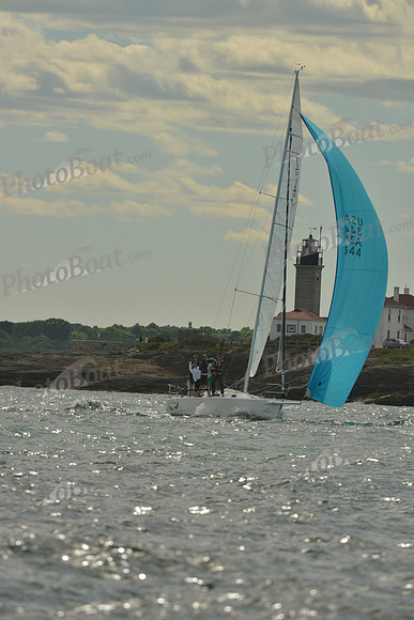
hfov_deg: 3.4
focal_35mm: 400
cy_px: 310
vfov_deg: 5.2
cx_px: 207
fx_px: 6895
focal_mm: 400
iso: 400
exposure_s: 1/1250
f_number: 10
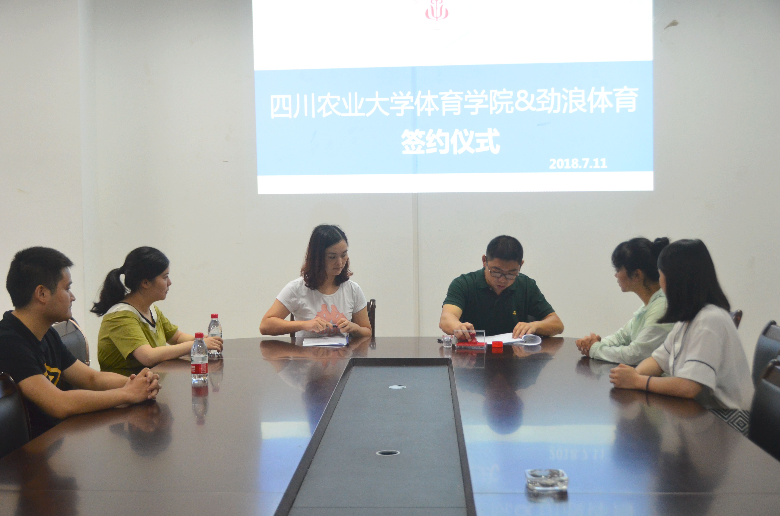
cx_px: 390
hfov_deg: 41.2
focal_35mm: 48
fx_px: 1038
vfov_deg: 28.0
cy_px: 258
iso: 1600
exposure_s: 1/60
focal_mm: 32
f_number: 4.2
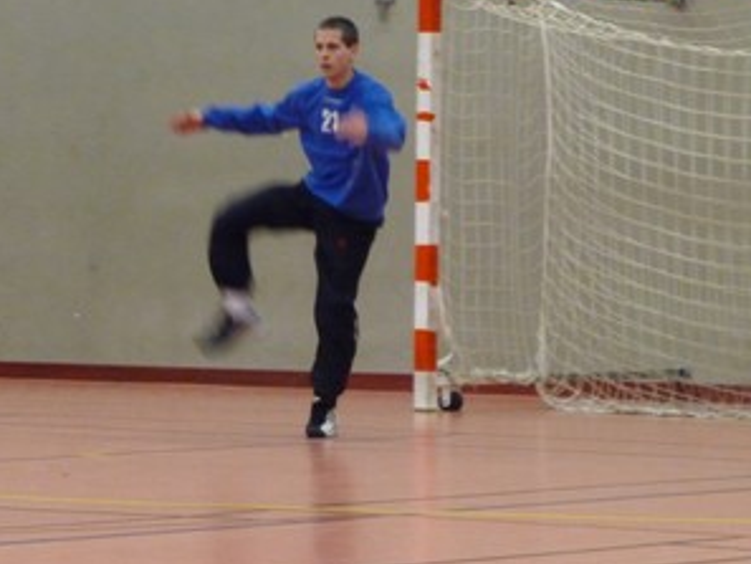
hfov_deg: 9.3
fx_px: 4623
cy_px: 230
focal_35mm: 213
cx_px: 334
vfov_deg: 7.0
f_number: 4.8
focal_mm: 27.1
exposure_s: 1/50
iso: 800
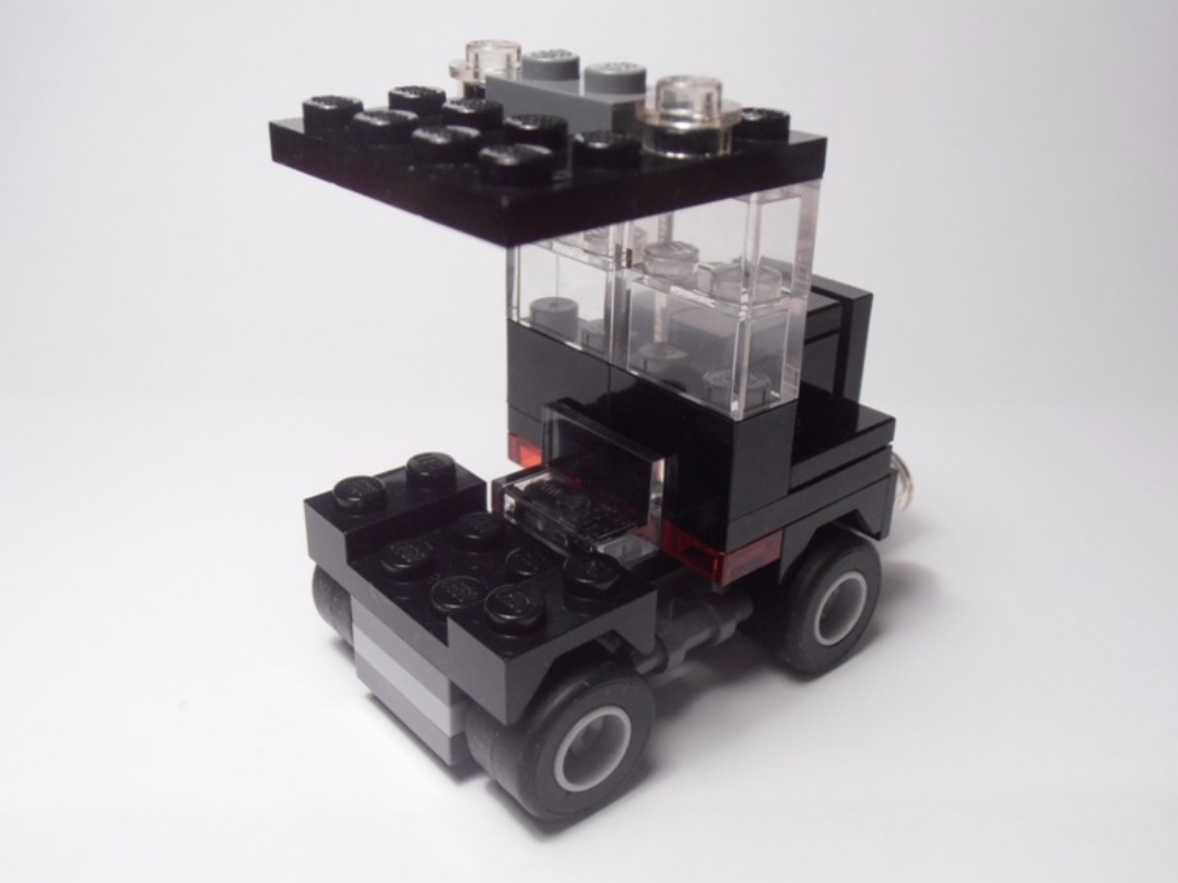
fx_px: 1259
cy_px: 442
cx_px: 589
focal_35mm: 37
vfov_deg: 38.7
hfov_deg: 50.1
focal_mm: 6.61
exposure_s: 1/40
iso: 100
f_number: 3.9
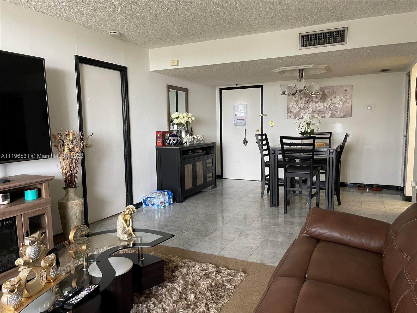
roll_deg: +1.0
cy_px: 156
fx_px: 313
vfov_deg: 53.1
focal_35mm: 26
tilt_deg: -7.2
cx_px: 208
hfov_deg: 67.3
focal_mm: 5.1
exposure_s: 1/60
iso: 200
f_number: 1.6
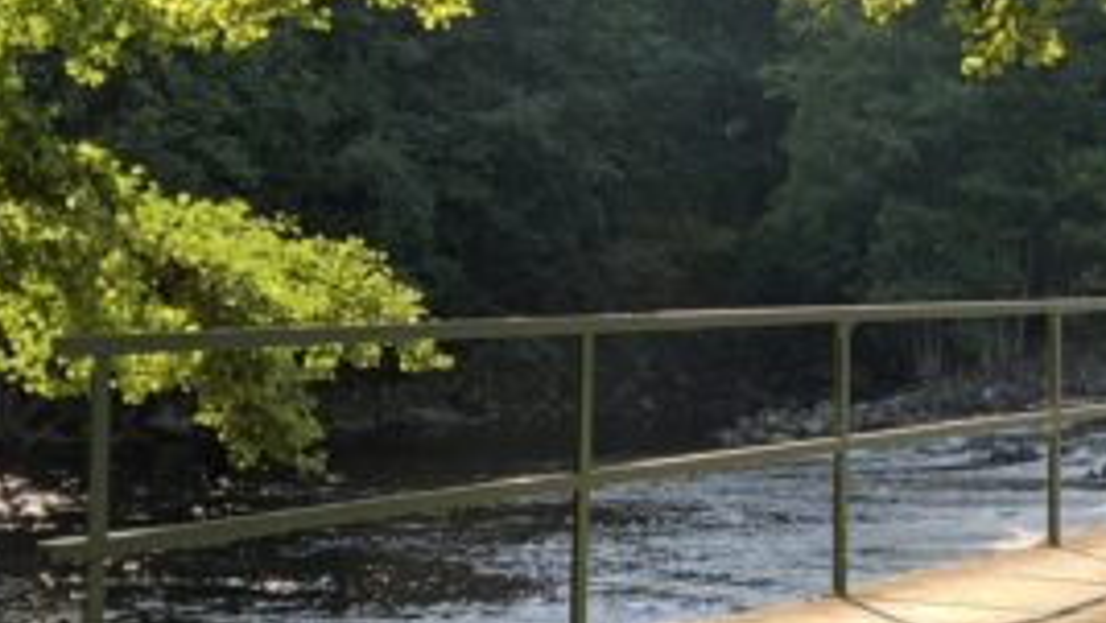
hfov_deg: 22.7
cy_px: 157
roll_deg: -1.2
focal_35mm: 91
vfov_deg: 13.3
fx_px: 2670
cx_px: 1028
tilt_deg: +3.6
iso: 20
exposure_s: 1/147
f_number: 1.8
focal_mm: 3.99
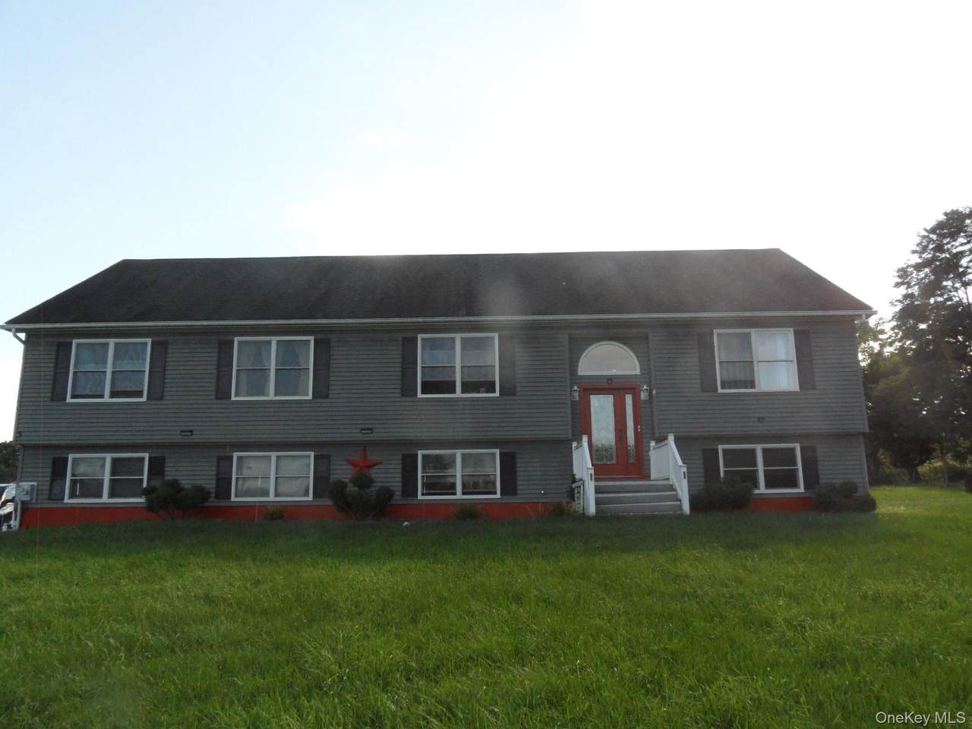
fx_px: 674
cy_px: 364
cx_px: 486
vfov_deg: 56.8
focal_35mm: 24
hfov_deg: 71.6
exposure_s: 1/500
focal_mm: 3.9
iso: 200
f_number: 4.6
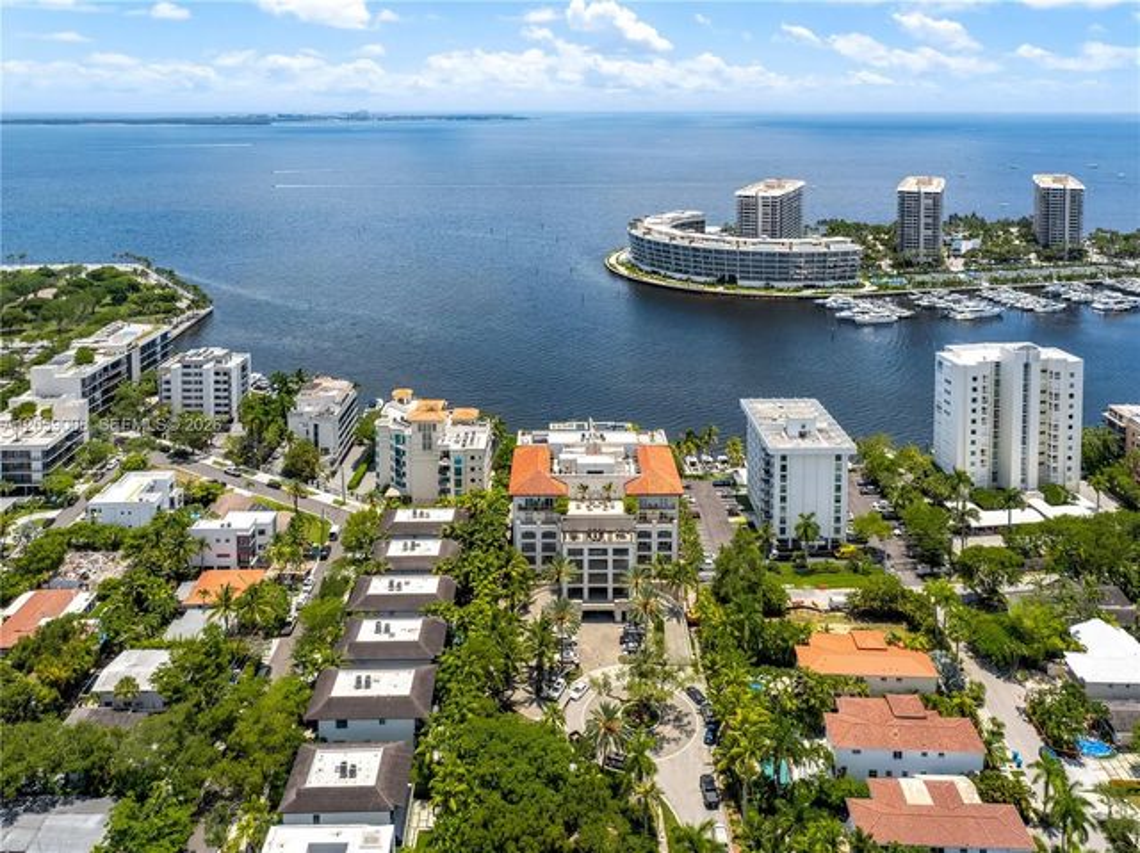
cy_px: 426
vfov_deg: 56.8
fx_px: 790
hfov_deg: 71.6
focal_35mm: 24
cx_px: 570
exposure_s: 1/2500
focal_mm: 12.29
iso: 130
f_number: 2.8
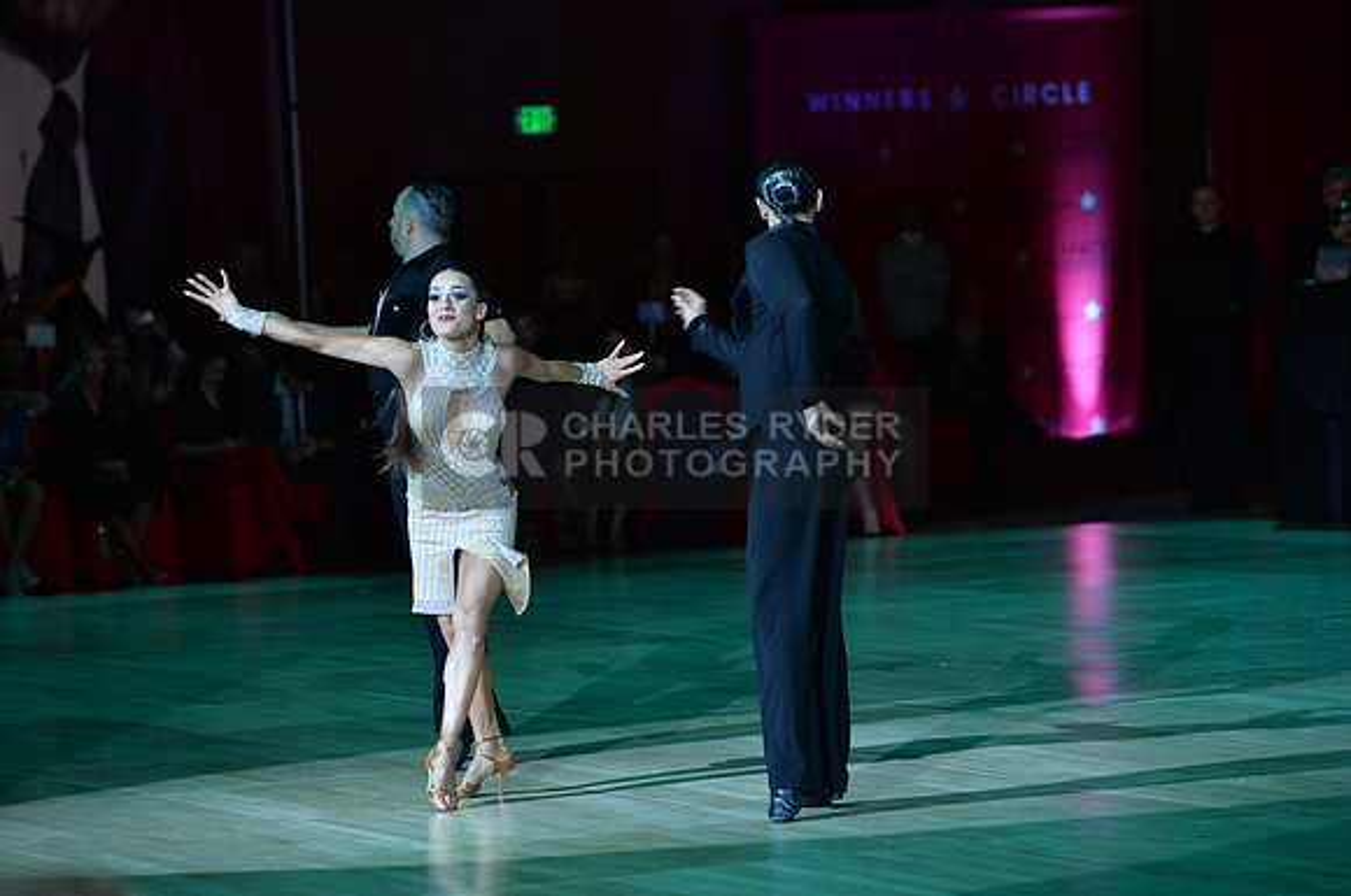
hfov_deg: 13.7
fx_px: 5621
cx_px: 676
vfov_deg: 9.1
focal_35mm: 150
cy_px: 448
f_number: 4
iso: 2000
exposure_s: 1/250
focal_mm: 150
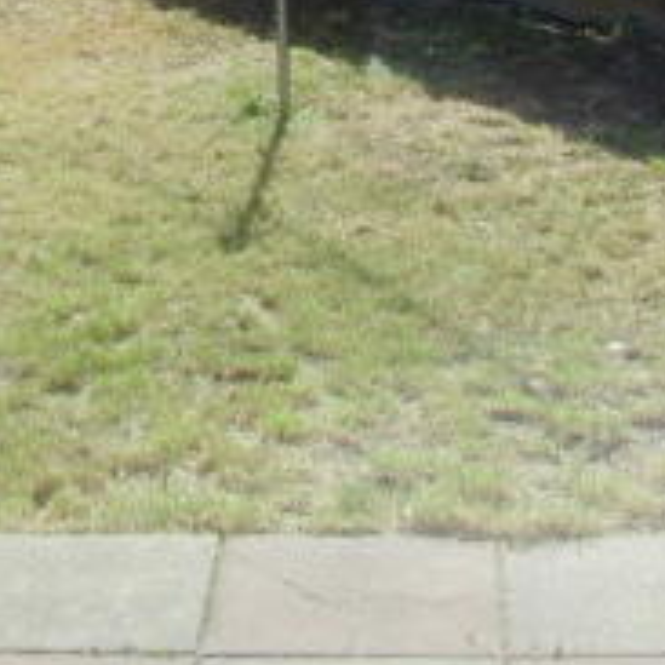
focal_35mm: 110
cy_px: 16
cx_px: 238
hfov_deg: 15.8
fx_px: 2391
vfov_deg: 15.6
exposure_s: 1/180
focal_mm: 6.6
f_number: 6.3
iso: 80
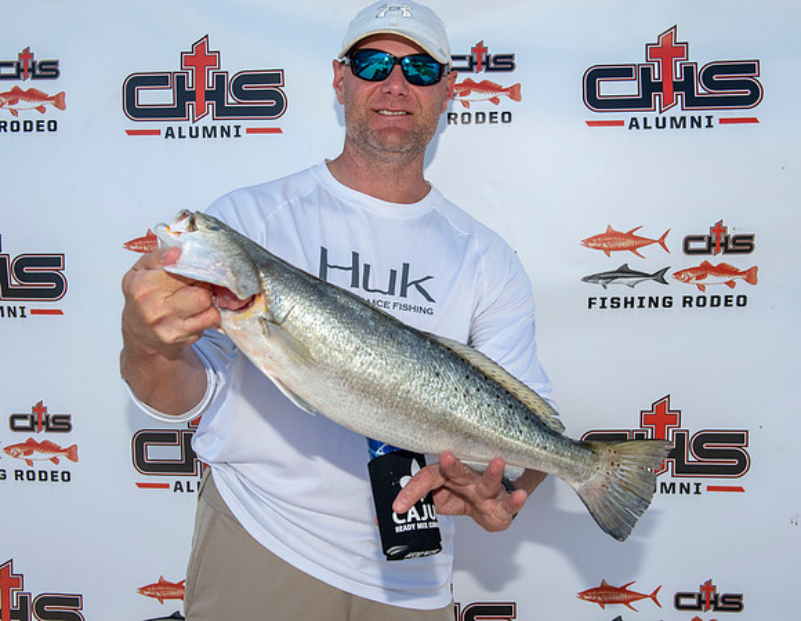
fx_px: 956
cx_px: 422
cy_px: 311
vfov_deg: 36.0
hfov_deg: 45.4
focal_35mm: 41
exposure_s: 1/200
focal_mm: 35
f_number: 8
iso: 125
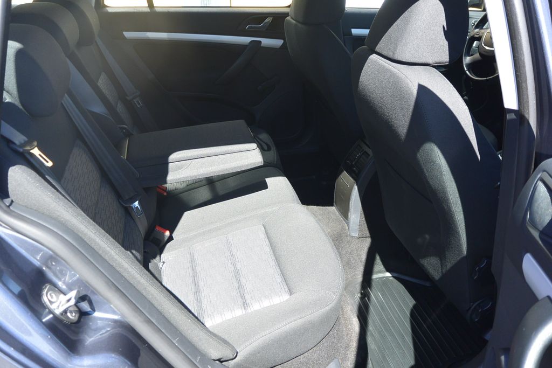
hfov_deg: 60.3
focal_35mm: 31
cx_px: 276
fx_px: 475
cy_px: 184
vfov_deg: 42.3
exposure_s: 1/200
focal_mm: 11.8
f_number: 3.8
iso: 160
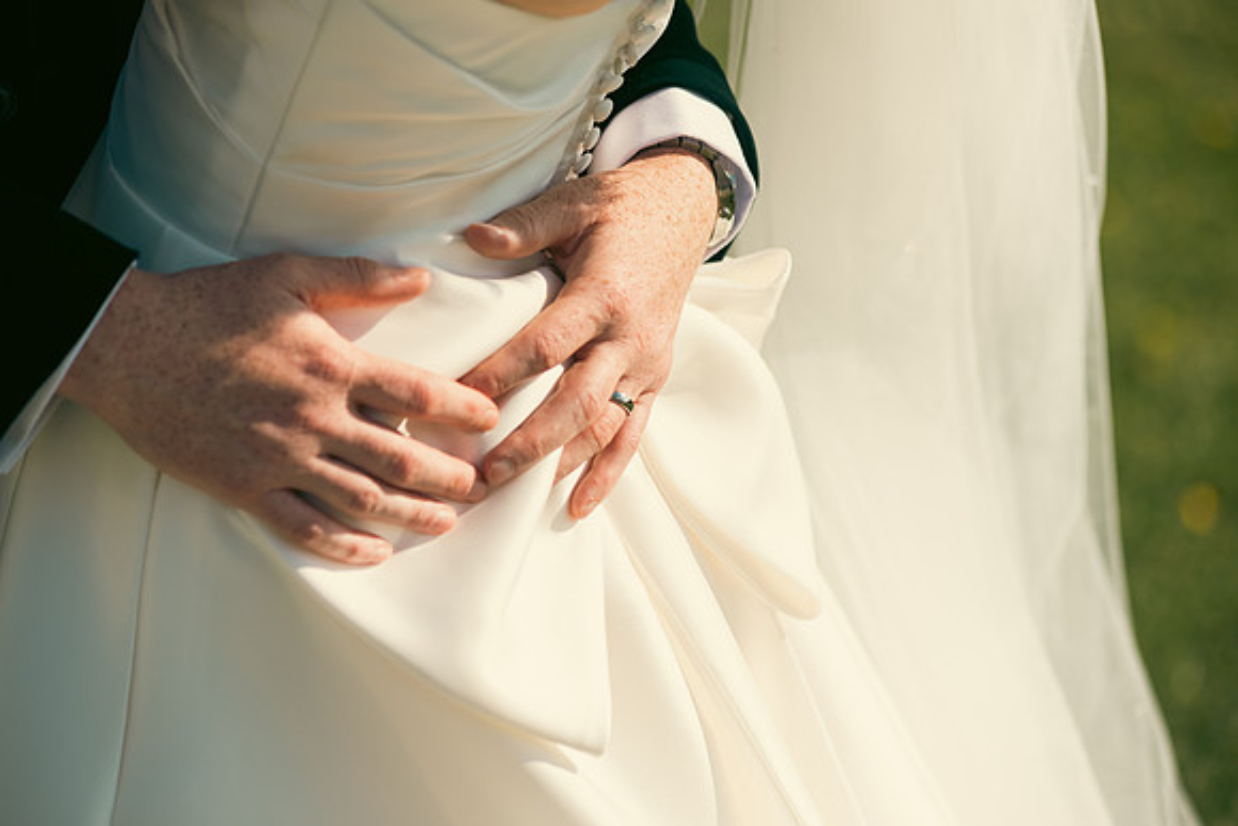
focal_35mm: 120
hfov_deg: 17.1
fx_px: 4127
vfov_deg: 11.4
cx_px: 619
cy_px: 413
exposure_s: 1/2500
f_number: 3.5
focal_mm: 120
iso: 200
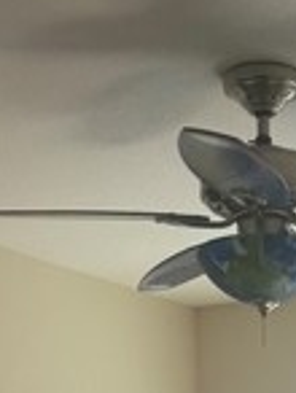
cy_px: 799
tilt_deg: -10.0
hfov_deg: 13.9
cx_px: 291
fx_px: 1194
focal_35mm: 105
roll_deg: -1.7
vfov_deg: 15.0
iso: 64
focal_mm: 6.76
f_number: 1.78
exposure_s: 1/141
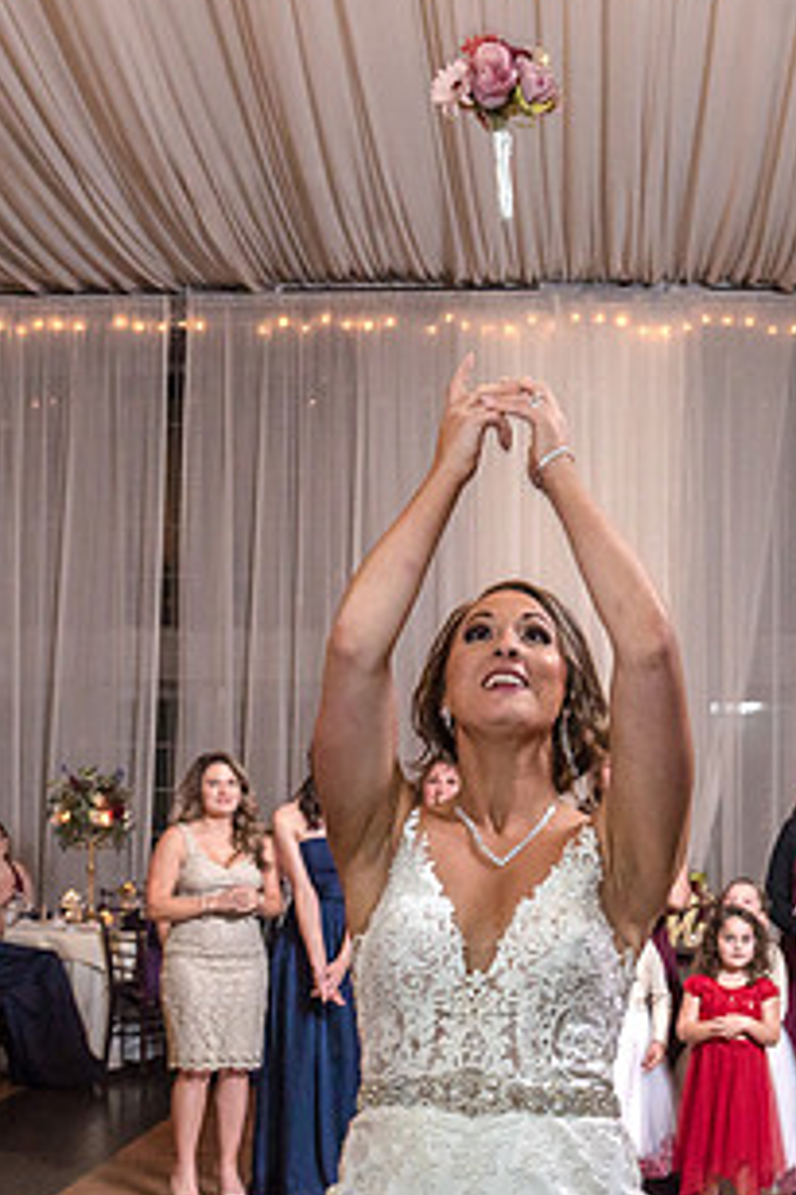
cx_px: 513
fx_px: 1892
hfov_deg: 23.7
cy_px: 815
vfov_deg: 34.7
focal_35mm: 57
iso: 2000
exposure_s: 1/100
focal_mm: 26
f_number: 5.6
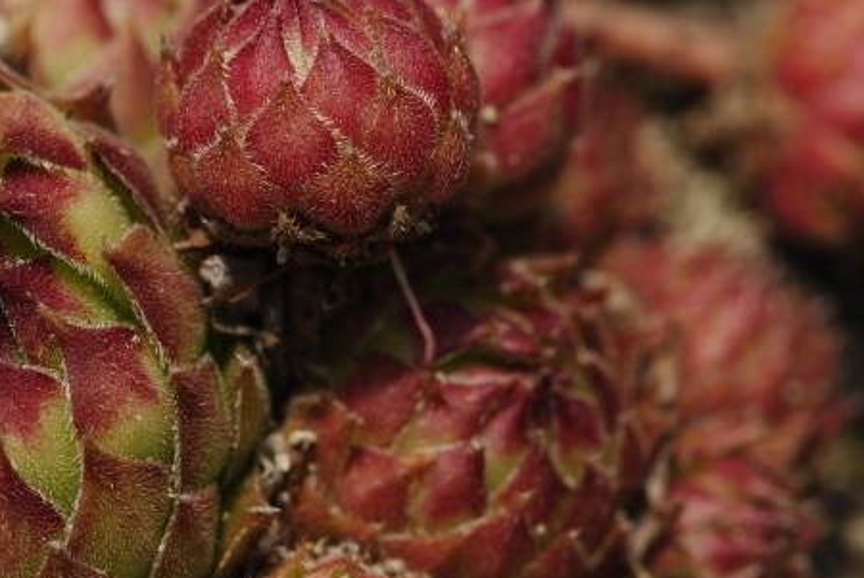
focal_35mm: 227
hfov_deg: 9.1
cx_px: 301
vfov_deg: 6.1
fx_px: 5451
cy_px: 215
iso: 100
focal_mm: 85
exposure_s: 1/320
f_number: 9
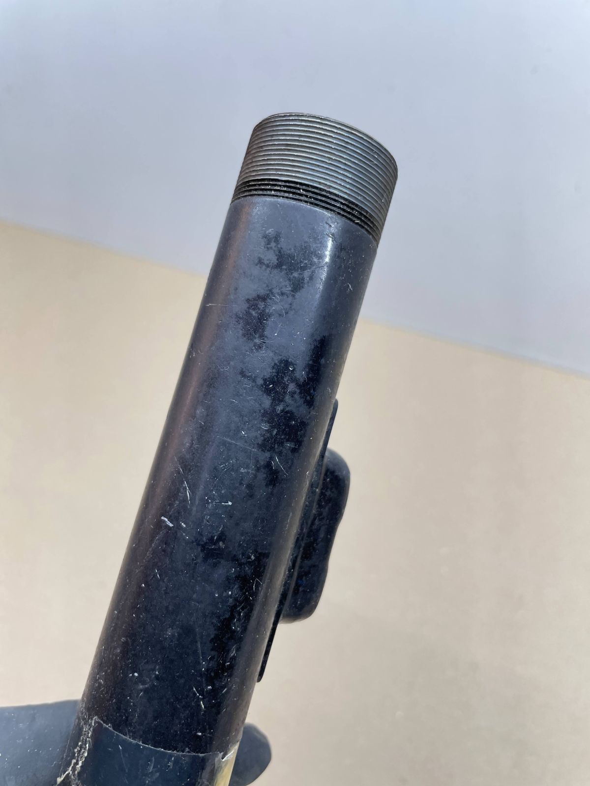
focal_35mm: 26
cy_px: 393
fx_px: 591
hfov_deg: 53.1
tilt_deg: -55.2
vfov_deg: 67.3
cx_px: 295
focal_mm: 4.2
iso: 64
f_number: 1.6
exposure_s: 1/100
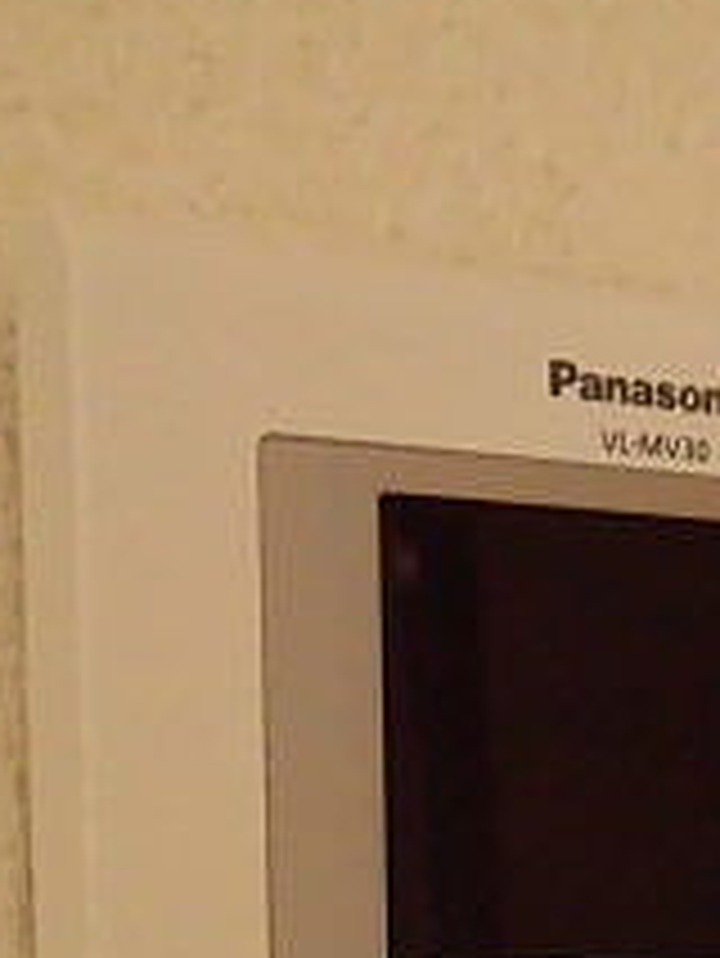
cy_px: 1048
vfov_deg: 25.1
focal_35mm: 72
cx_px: 513
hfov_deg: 20.3
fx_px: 1995
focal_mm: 4.3
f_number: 3.1
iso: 800
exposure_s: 1/500
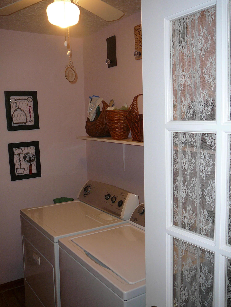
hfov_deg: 40.7
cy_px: 154
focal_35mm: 35
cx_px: 116
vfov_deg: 52.6
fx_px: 311
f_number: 2.8
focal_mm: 5.2
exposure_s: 1/30
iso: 100
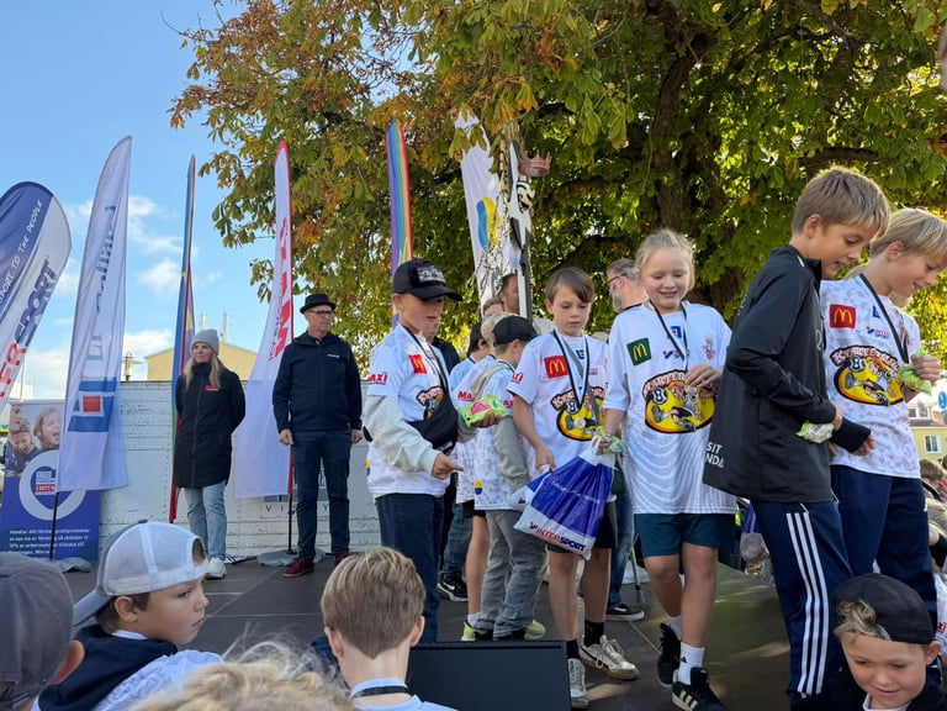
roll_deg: -1.0
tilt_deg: +9.0
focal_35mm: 24
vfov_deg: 56.8
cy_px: 356
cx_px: 474
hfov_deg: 71.6
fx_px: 657
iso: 80
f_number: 1.78
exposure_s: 1/627
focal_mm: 6.76
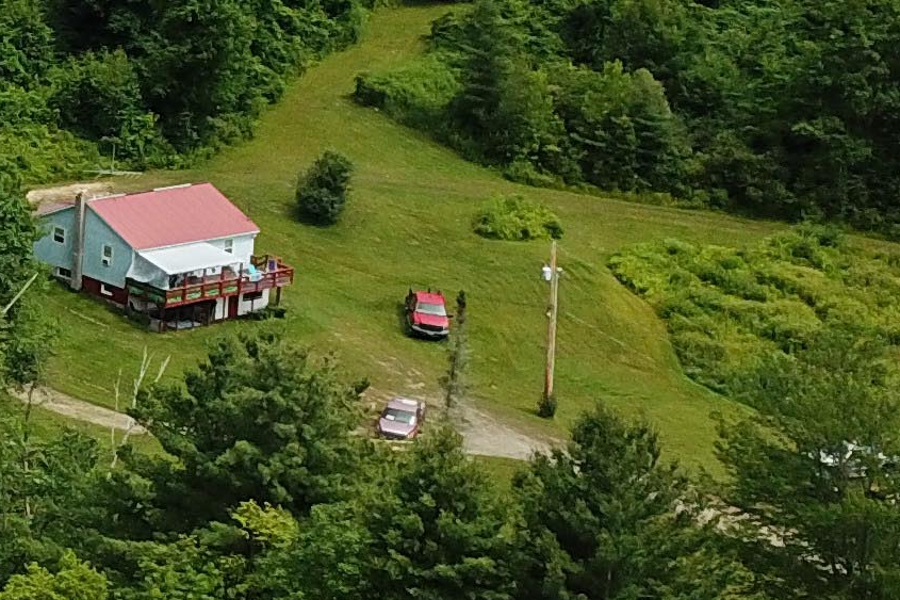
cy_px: -124
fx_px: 3199
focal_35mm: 128
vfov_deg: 10.5
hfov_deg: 13.1
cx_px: -1095
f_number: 2.2
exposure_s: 1/1250
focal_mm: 4.73
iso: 100
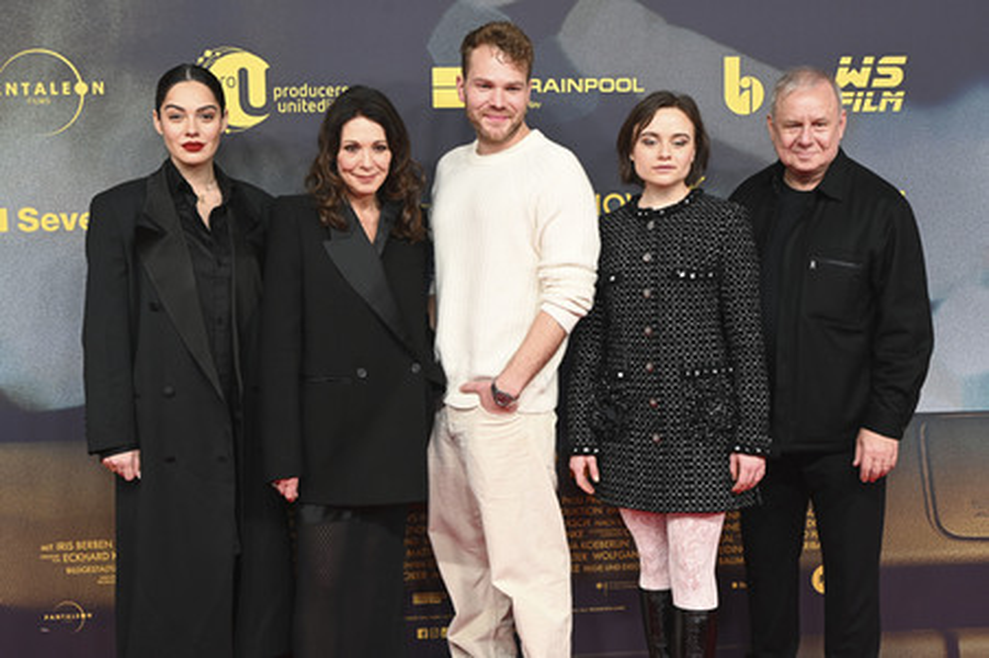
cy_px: 329
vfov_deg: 33.4
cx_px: 494
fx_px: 1098
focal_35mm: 40
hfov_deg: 48.5
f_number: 5.6
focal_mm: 40
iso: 800
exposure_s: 1/160
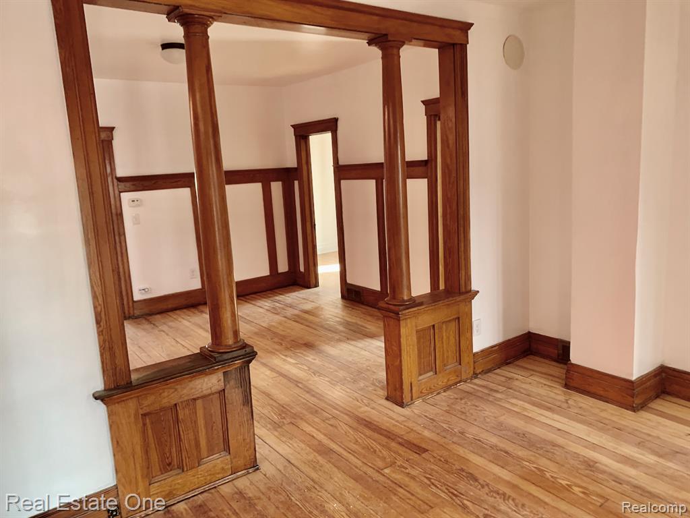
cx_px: 345
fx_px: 518
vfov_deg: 53.1
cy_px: 259
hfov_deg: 67.3
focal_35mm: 26
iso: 160
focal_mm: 4.25
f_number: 1.8
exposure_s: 1/60
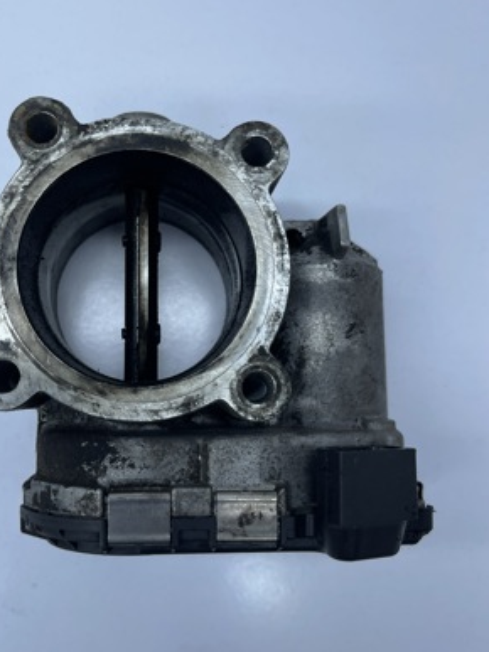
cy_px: 334
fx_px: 584
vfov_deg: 58.4
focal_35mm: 31
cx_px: 201
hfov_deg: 45.2
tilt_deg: -83.8
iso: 32
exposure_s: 1/796
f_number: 1.6
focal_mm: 5.1
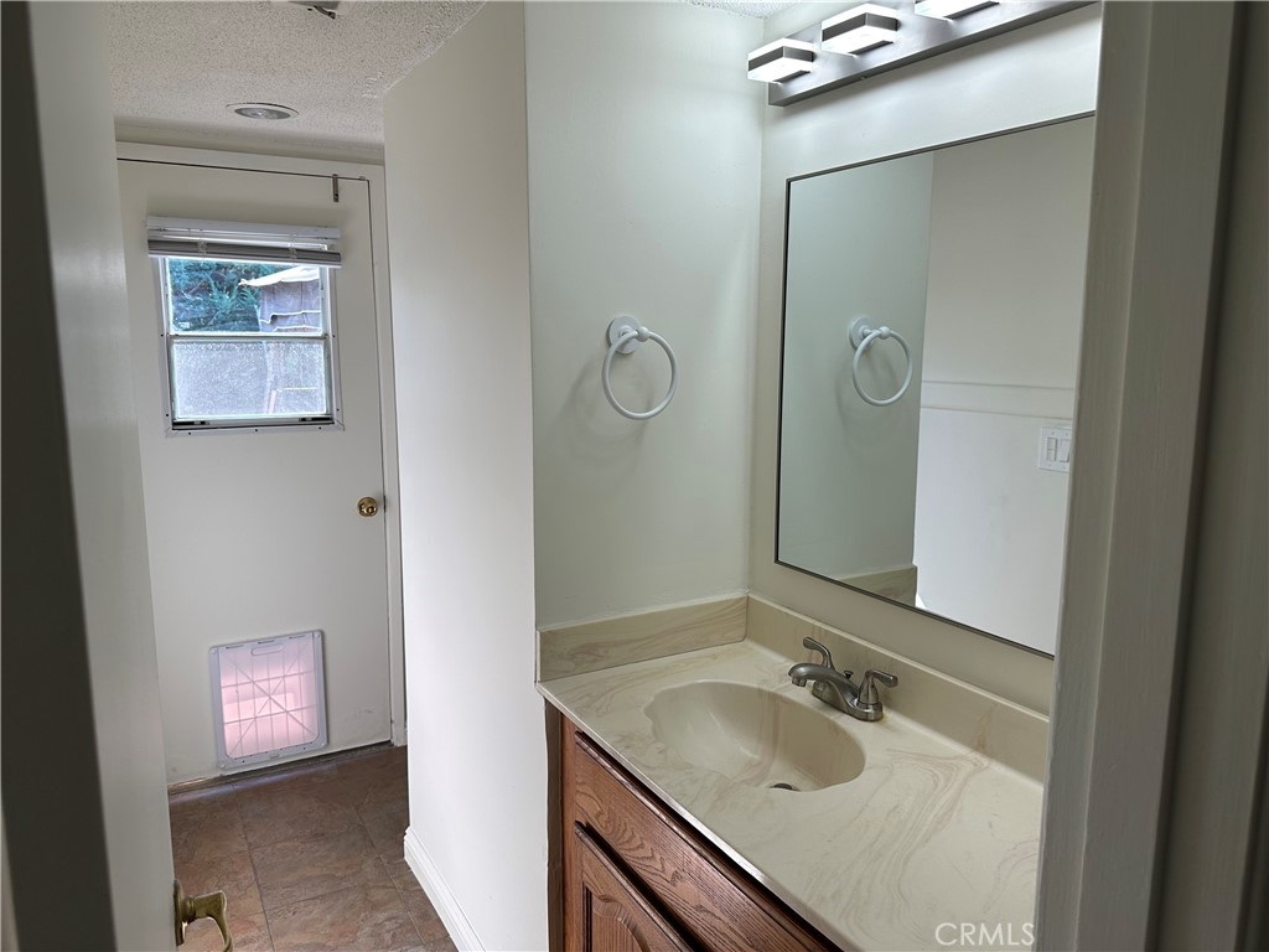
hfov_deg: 71.6
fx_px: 880
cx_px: 634
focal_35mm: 24
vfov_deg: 56.8
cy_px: 476
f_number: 1.78
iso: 80
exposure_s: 1/464
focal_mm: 6.86
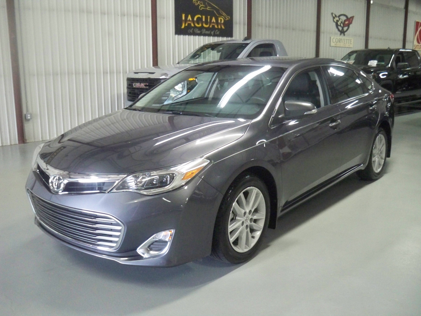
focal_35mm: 35
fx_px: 426
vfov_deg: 40.7
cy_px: 158
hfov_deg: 52.6
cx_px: 210
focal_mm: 6.3
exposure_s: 1/60
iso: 640
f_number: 3.1
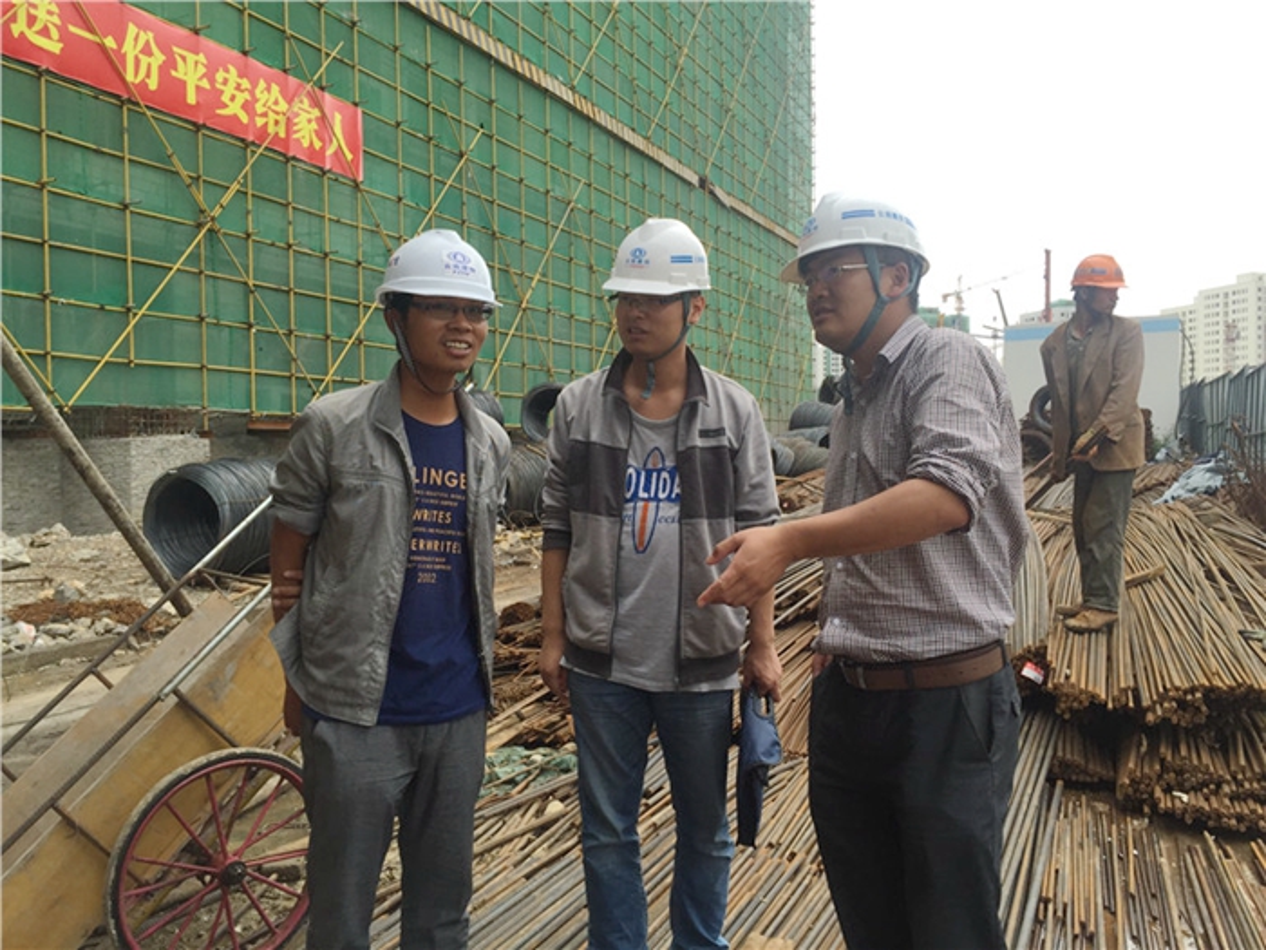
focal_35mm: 29
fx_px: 1061
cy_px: 475
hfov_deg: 61.7
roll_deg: -0.6
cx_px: 633
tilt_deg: -1.2
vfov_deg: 48.2
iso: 32
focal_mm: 4.15
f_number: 2.2
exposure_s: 1/471
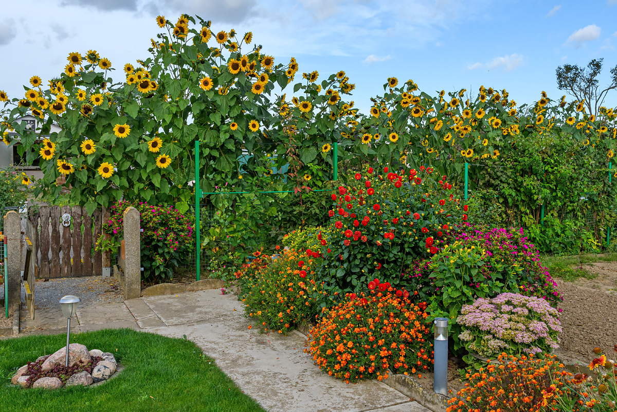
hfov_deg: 53.1
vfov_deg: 36.9
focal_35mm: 36
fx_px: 617
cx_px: 308
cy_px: 206
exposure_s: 1/320
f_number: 11
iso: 400
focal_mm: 24
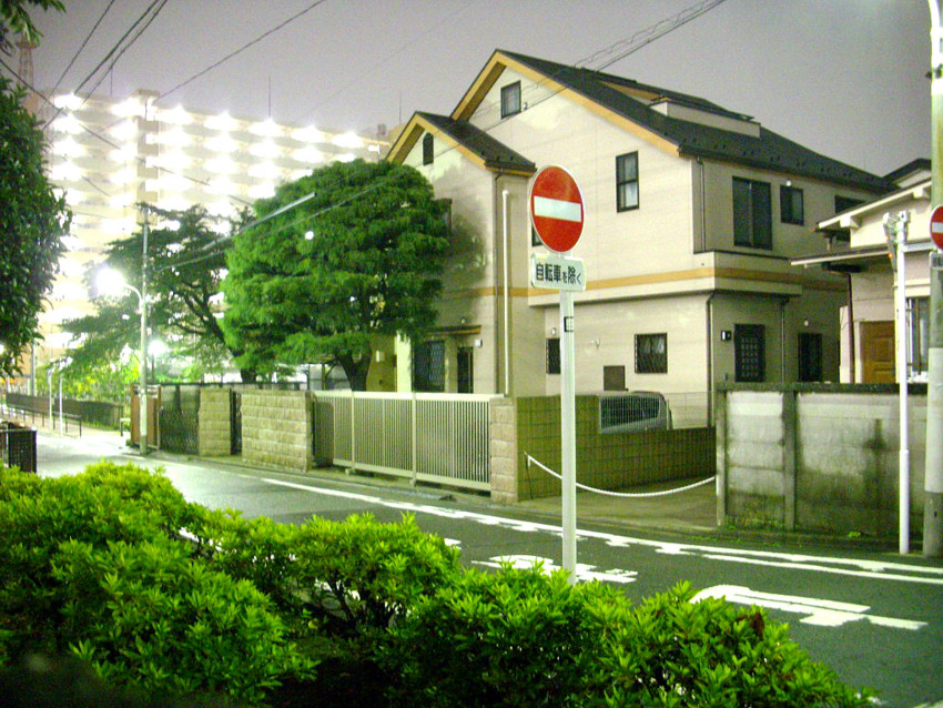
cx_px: 472
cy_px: 354
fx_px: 1008
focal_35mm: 37
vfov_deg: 38.7
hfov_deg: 50.1
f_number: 2.8
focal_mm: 6.2
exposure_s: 4
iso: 400
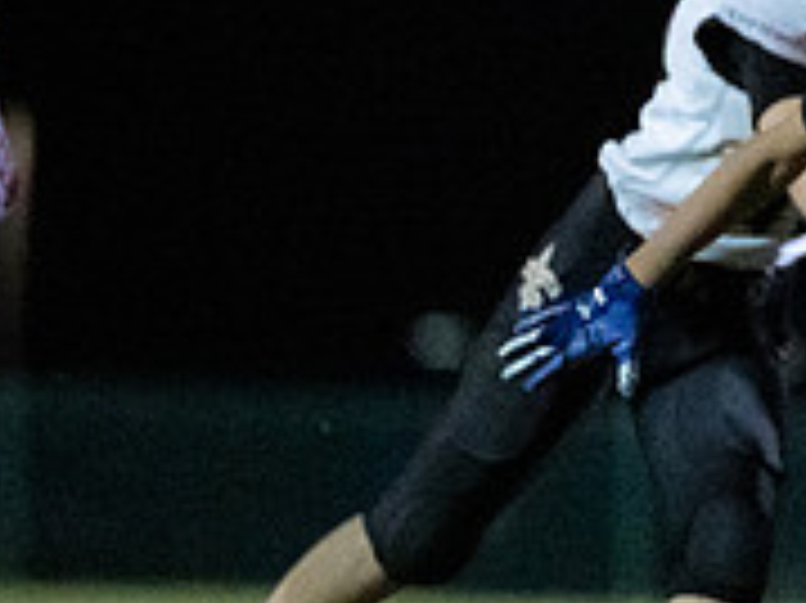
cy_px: 300
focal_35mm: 1012
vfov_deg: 1.5
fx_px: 23548
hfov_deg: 2.0
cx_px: 1375
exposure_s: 1/1000
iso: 20000
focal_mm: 200
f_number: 2.8
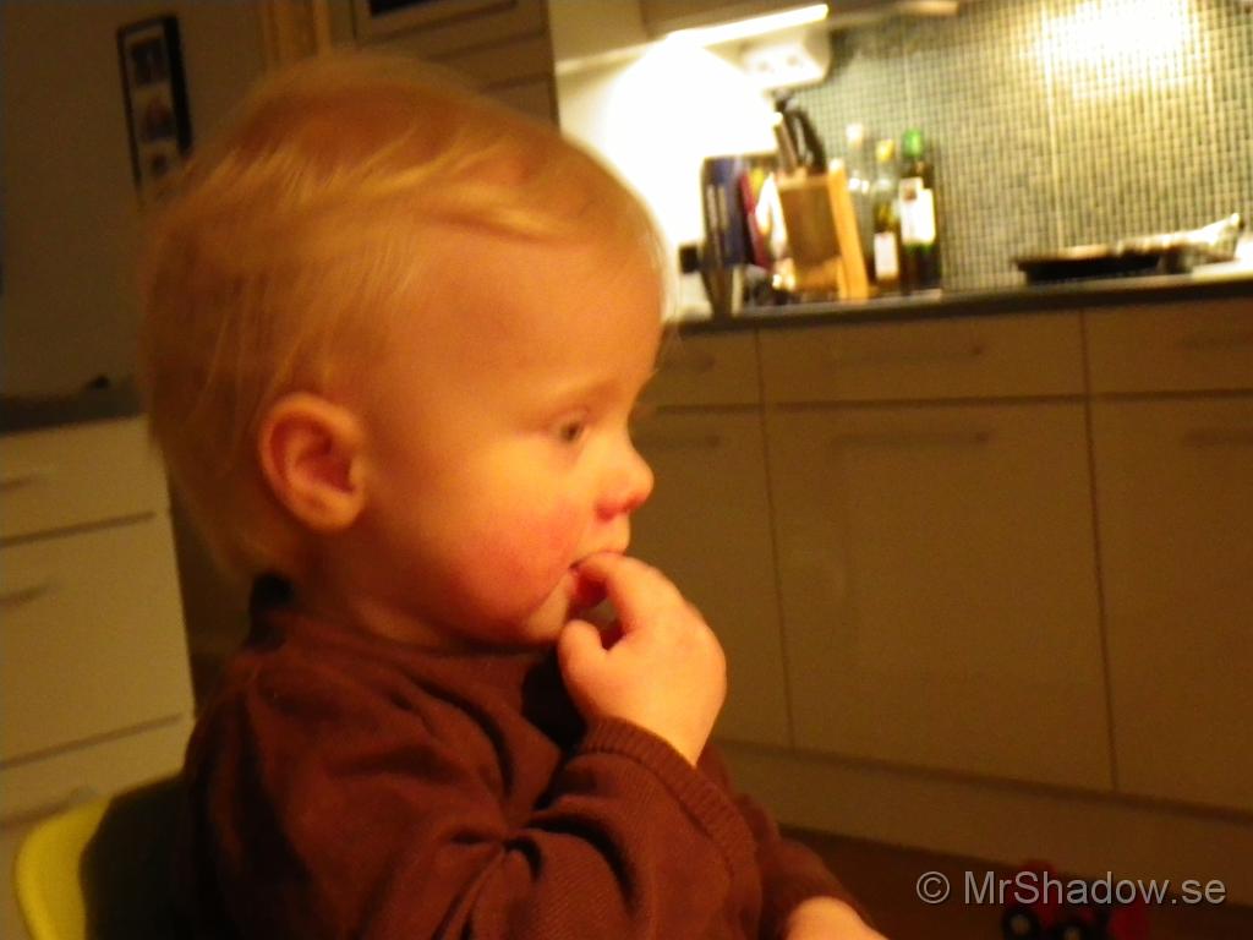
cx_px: 626
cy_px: 470
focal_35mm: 51
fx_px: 1846
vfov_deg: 28.6
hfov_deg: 37.5
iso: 800
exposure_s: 1/6
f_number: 4.4
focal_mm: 9.1
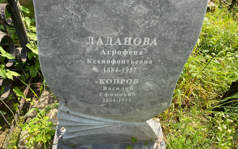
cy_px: 72
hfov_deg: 66.5
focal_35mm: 28
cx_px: 118
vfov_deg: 44.5
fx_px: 182
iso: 32
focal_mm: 4.25
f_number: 1.8
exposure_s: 1/623
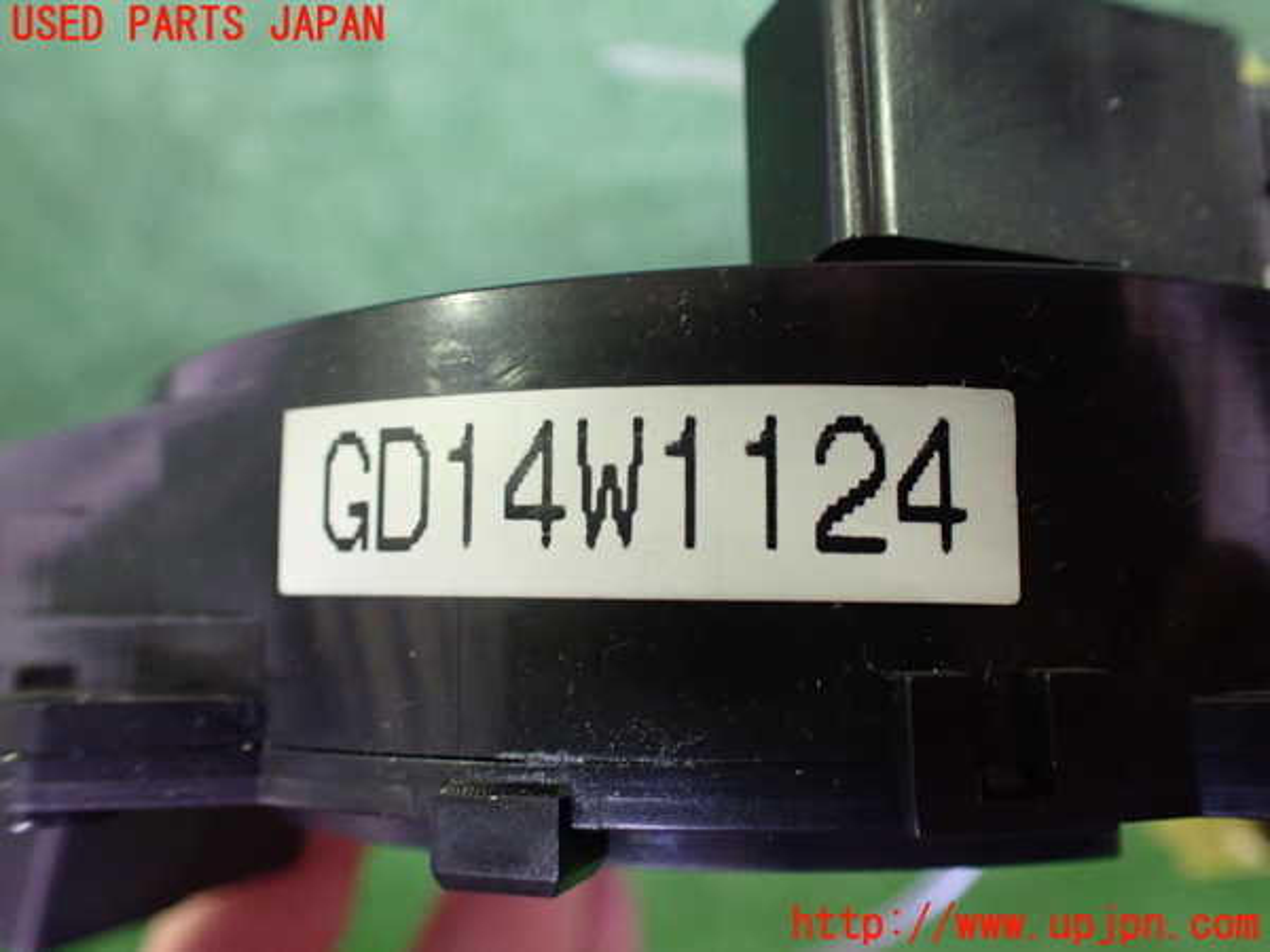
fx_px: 1101
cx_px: 635
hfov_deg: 60.0
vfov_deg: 46.8
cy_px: 476
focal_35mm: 30
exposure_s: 1/30
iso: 800
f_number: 2.3
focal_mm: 5.4
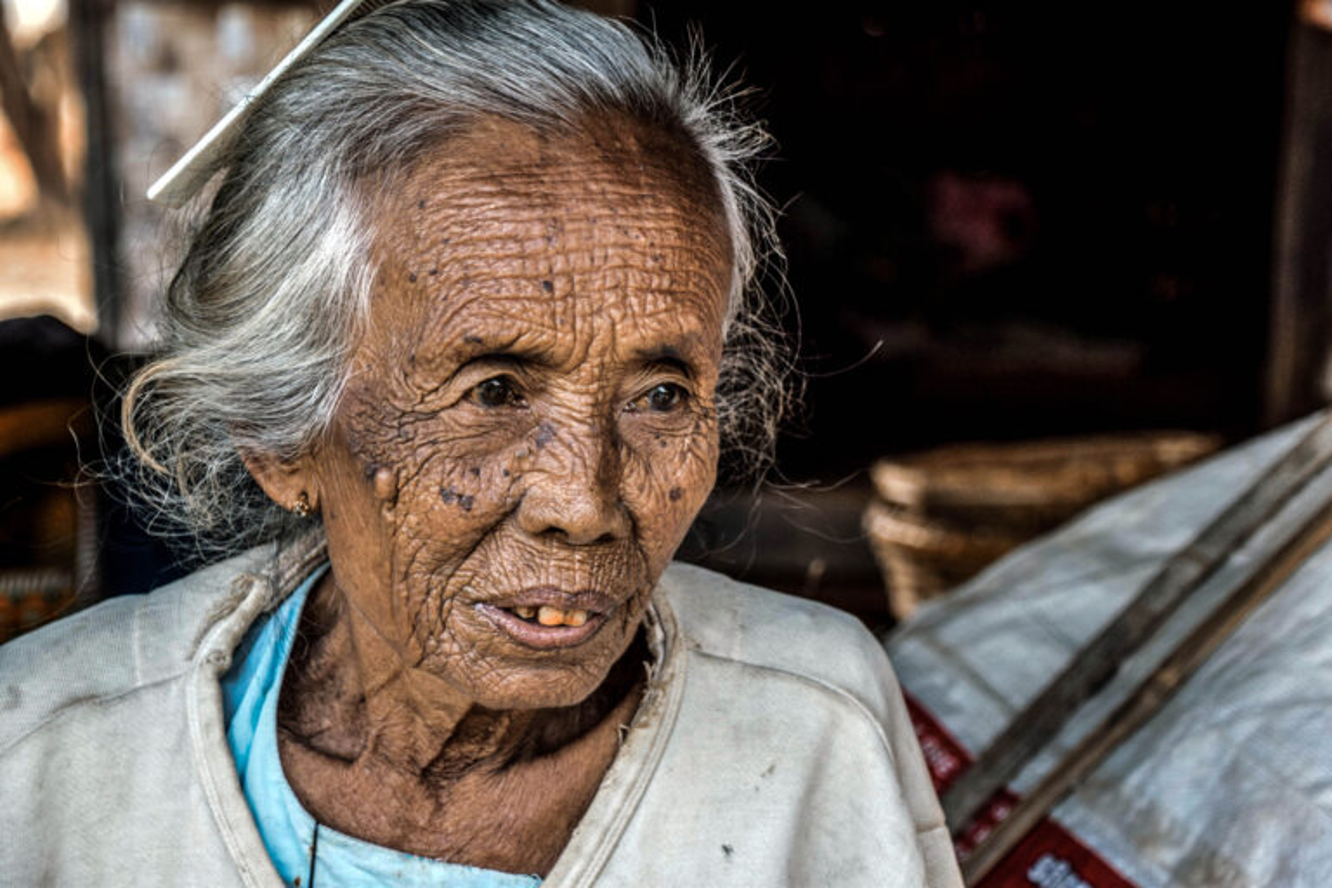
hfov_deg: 23.4
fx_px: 3219
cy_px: 444
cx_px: 666
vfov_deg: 15.7
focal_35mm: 87
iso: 800
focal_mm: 58
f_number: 4.8
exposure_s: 1/60
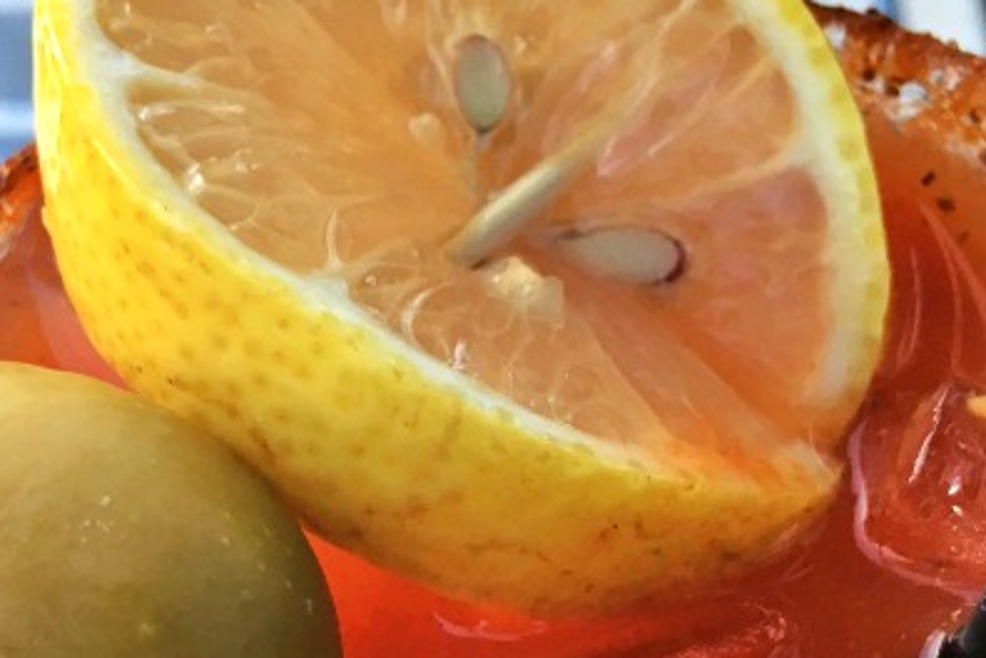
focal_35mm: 61
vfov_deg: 21.8
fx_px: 1671
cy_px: 578
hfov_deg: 32.8
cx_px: 408
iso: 50
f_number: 2.2
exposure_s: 1/30
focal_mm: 4.15
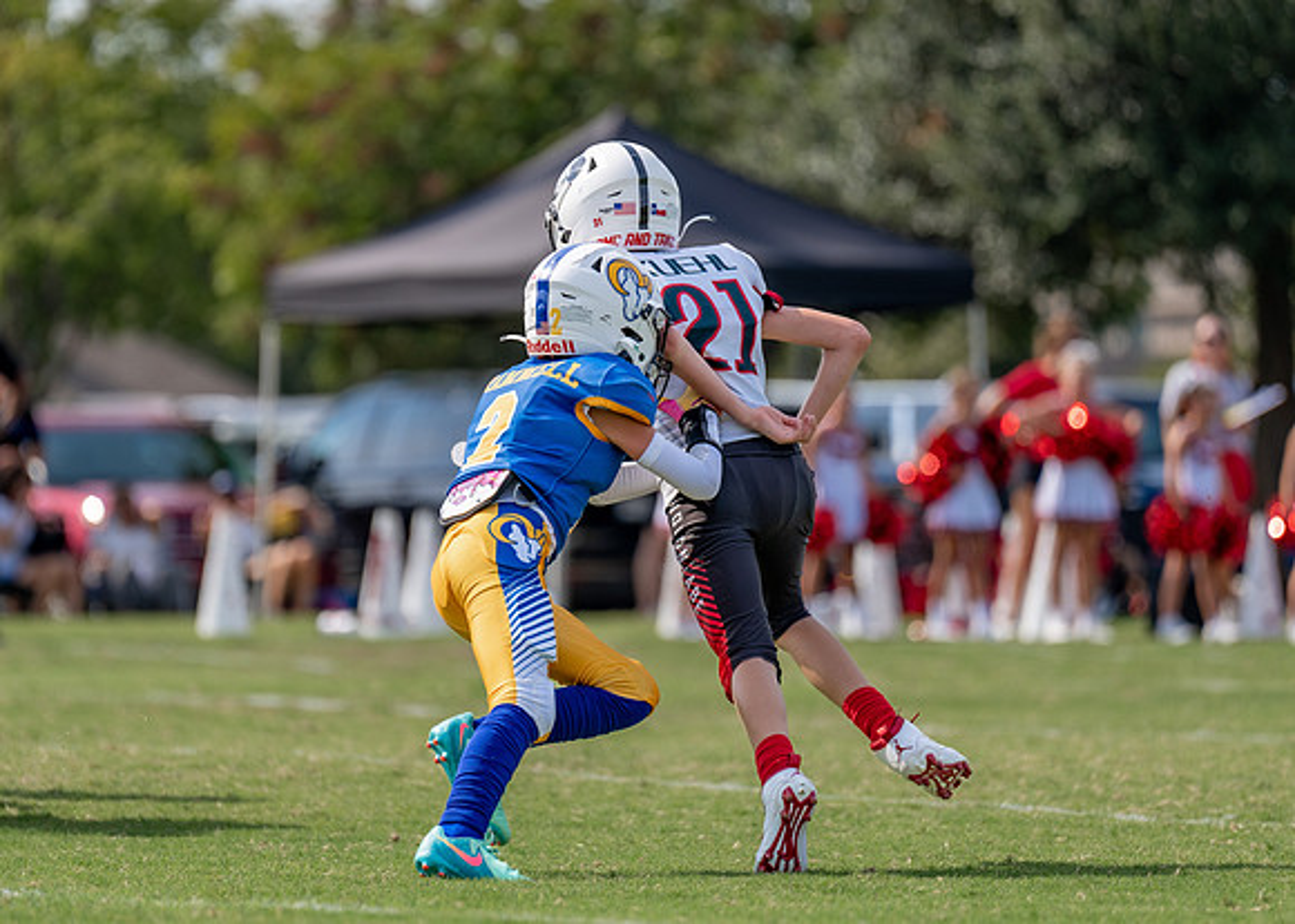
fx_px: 11636
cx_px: 572
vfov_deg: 4.5
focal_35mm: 316
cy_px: 410
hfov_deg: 6.4
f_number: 2.8
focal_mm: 200
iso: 100
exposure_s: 1/2000
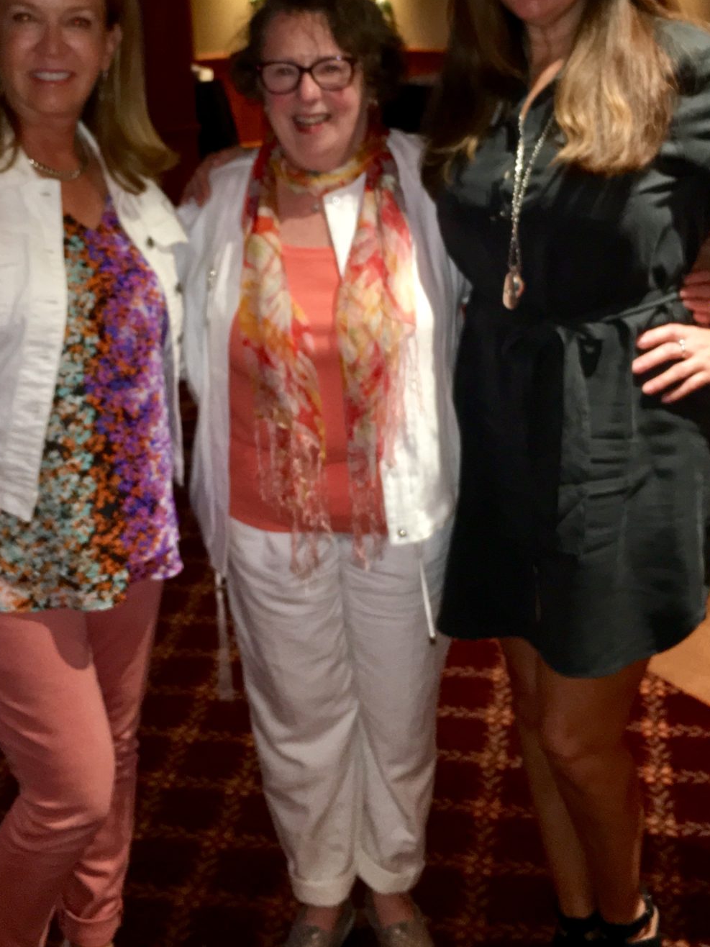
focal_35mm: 47
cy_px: 327
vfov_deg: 40.0
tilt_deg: -13.9
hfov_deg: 30.9
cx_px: 328
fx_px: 1285
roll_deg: +2.7
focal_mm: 4.15
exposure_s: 1/16
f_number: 2.2
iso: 100
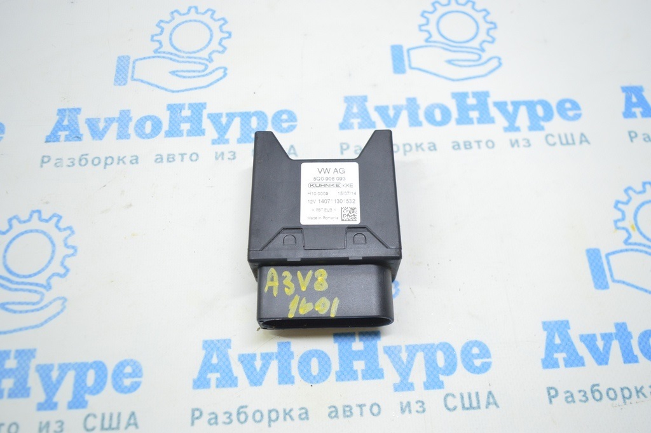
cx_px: 326
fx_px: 569
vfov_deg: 41.6
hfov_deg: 59.5
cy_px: 216
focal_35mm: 32
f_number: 3.8
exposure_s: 1/40
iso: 400
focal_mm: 21
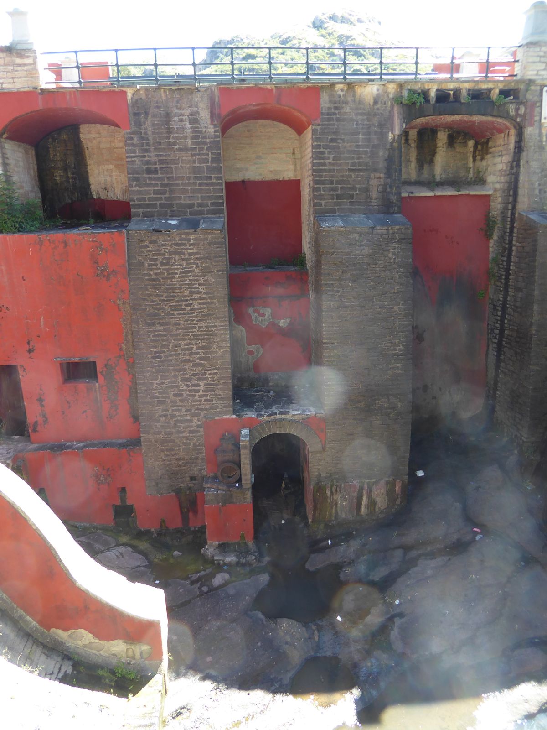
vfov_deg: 69.4
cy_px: 365
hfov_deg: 54.9
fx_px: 527
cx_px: 274
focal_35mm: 25
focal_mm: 4.3
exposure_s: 1/60
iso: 80
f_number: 3.3
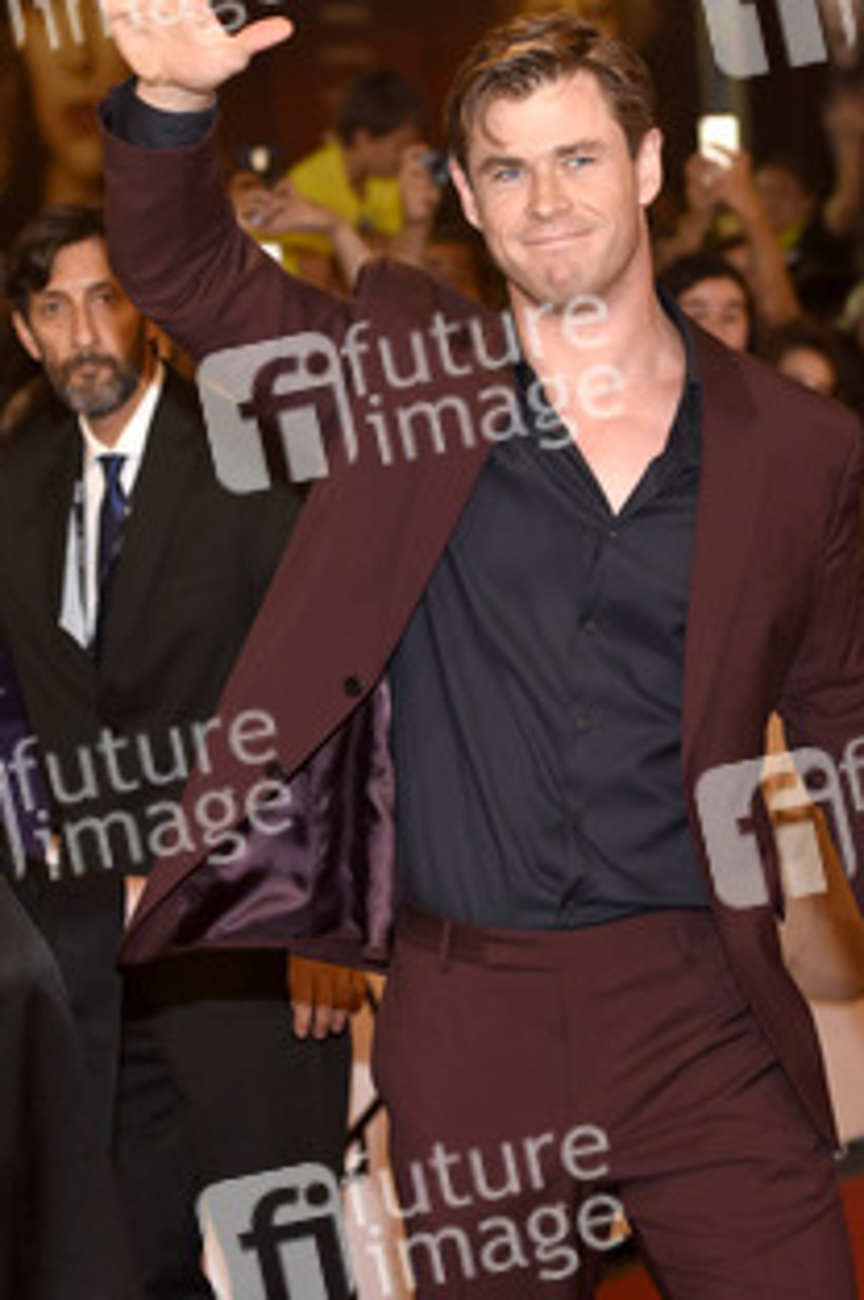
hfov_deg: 10.2
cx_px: 532
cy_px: 602
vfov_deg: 15.3
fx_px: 4834
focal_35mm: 134
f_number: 3.5
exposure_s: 1/640
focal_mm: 70
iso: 1250
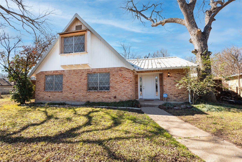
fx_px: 108
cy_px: 81
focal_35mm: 16
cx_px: 121
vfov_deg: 73.8
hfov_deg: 96.7
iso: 100
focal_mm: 16
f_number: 7.1
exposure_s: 1/100
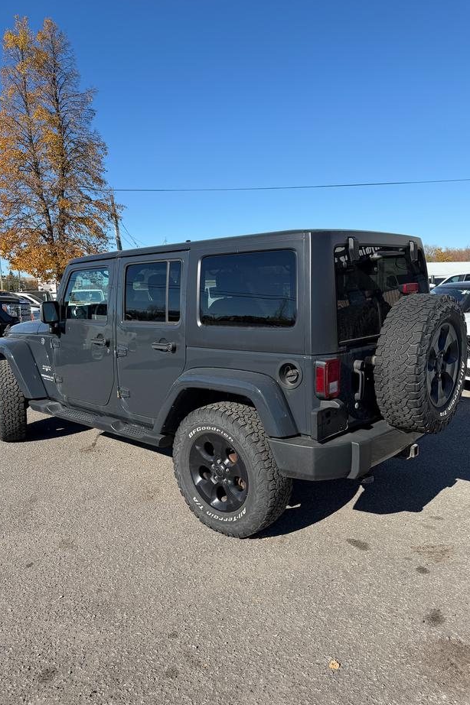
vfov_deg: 69.4
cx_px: 209
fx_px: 510
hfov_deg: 49.4
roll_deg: -0.7
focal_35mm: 26
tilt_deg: -6.7
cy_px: 362
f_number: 1.78
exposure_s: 1/4167
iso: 80
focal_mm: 6.76
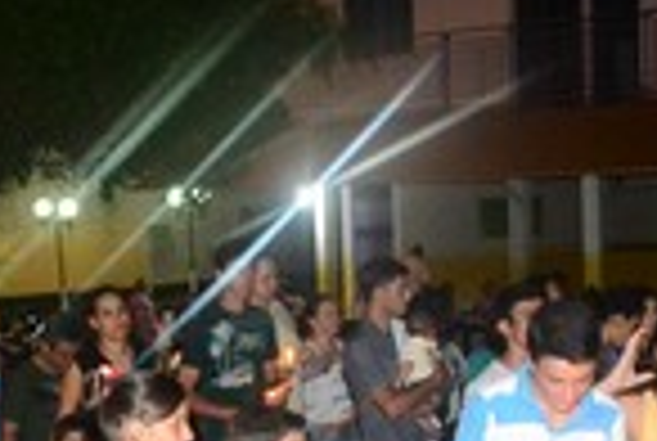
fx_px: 2194
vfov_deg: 11.3
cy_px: 477
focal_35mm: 120
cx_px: 94
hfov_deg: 16.8
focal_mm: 26
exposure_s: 1/100
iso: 3200
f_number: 3.8
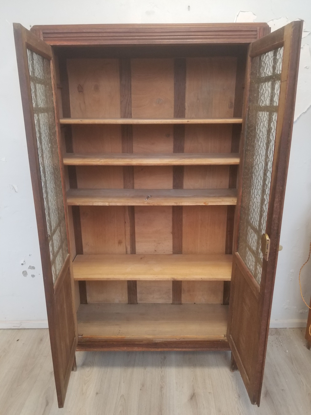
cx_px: 156
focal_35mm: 26
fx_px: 311
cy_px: 208
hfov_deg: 53.1
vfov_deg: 67.3
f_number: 1.7
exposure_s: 1/33
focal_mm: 4.25
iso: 160
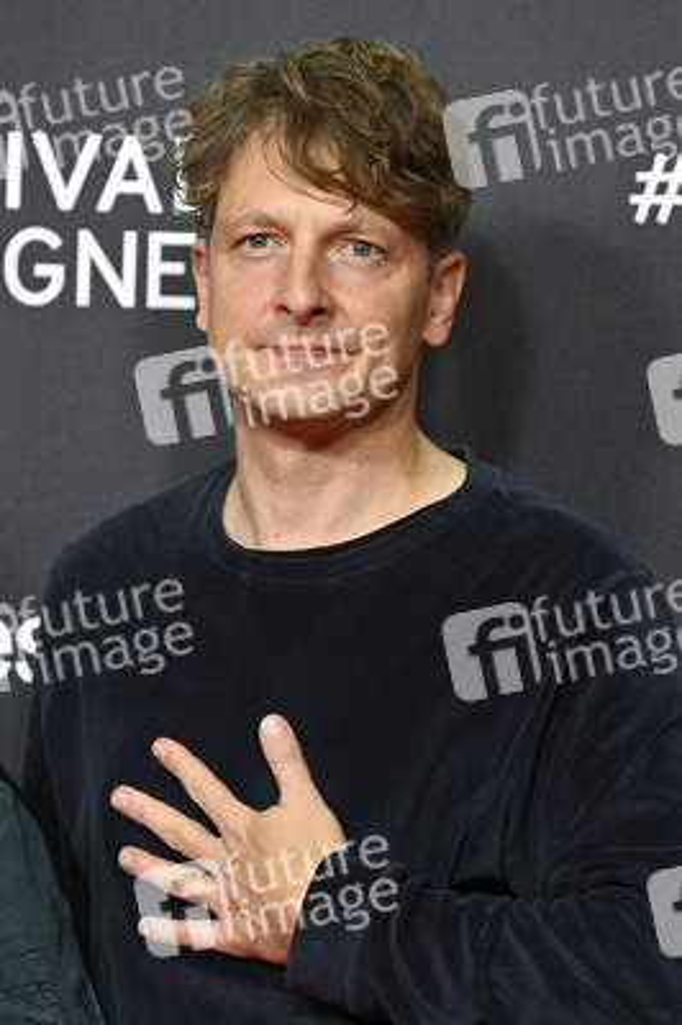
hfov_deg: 7.2
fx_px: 5408
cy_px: 512
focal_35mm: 190
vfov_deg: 10.8
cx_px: 341
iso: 1250
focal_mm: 190
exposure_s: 1/320
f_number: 5
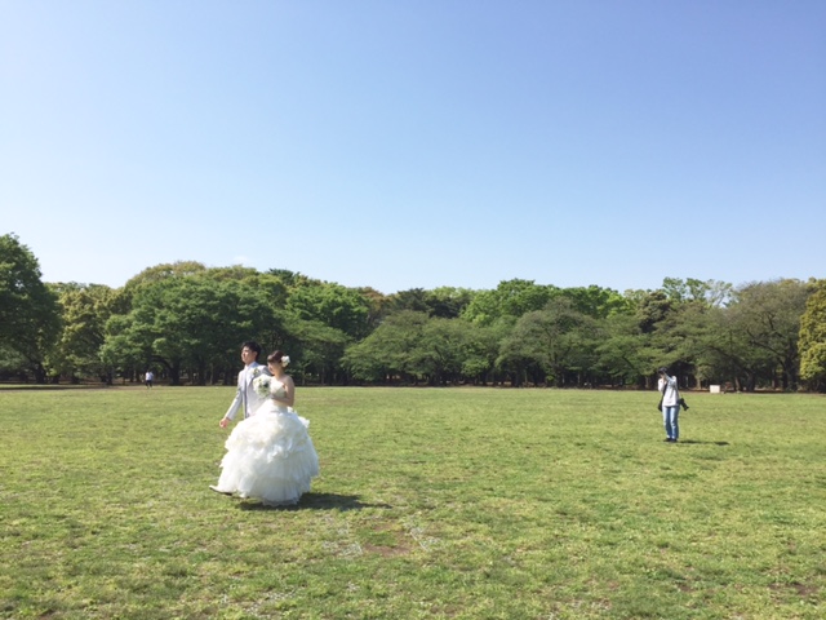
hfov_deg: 61.7
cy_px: 310
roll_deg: -1.7
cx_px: 413
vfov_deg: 48.2
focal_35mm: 29
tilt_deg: +5.7
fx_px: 692
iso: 32
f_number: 2.2
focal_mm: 4.15
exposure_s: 1/1799
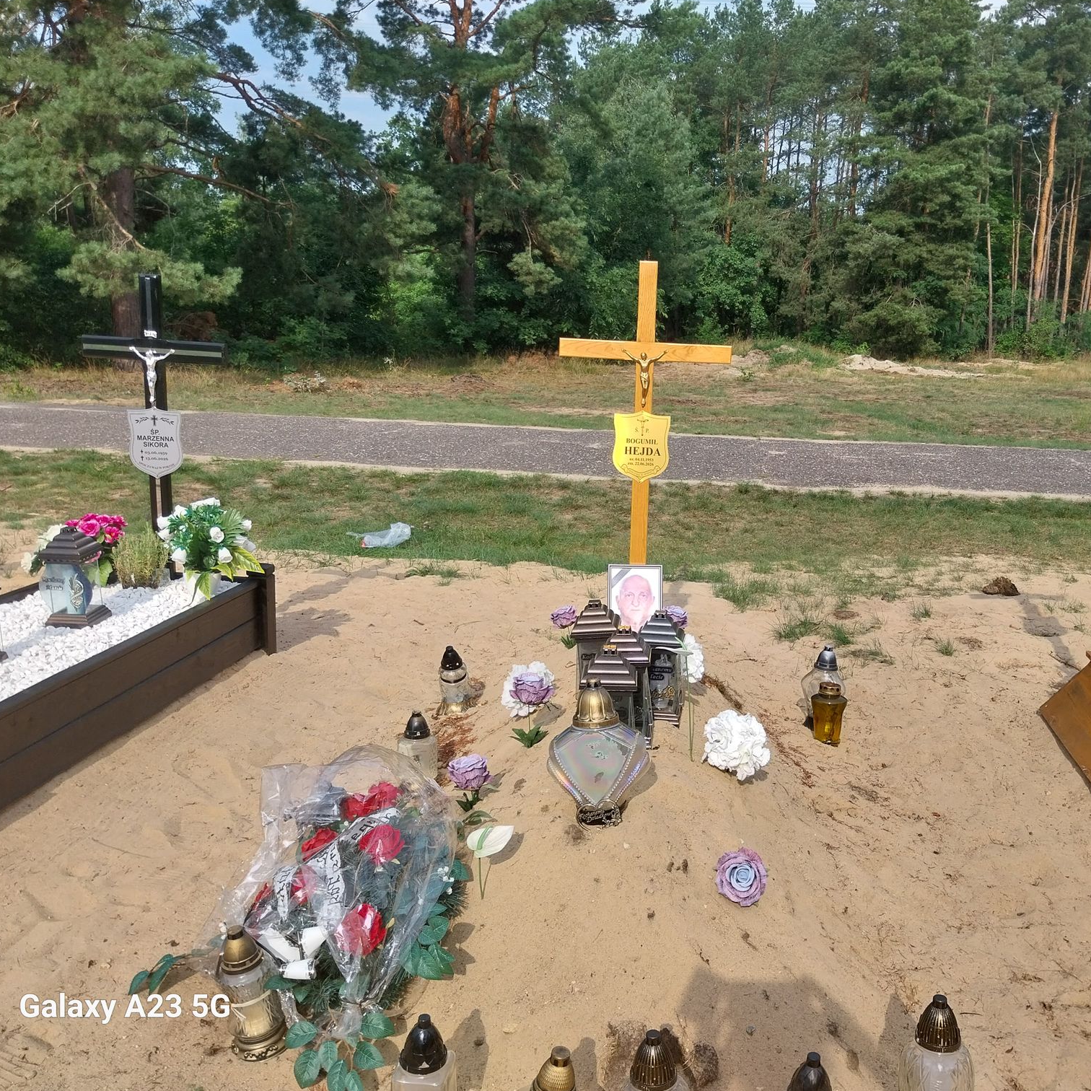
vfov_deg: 52.5
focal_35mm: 31
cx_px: 685
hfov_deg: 52.0
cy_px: 542
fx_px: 1105
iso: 25
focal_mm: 4
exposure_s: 1/681
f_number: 1.8
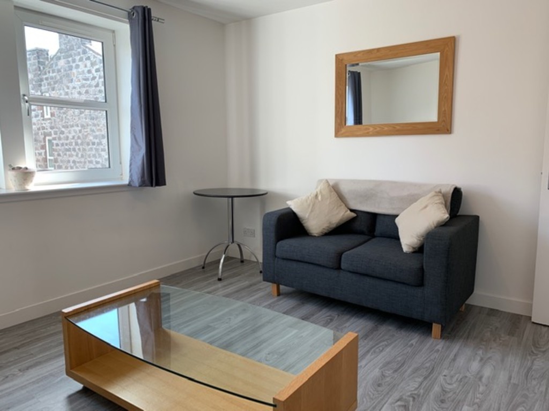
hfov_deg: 67.3
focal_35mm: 26
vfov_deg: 53.1
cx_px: 274
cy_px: 206
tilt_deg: -6.6
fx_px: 412
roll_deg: +0.3
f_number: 1.8
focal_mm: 4.25
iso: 50
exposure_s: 1/121
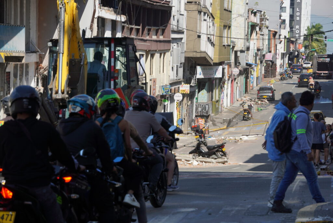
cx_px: 166
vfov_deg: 8.0
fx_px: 1596
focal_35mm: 172
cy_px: 112
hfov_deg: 11.9
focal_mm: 115
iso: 100
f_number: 8
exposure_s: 1/320
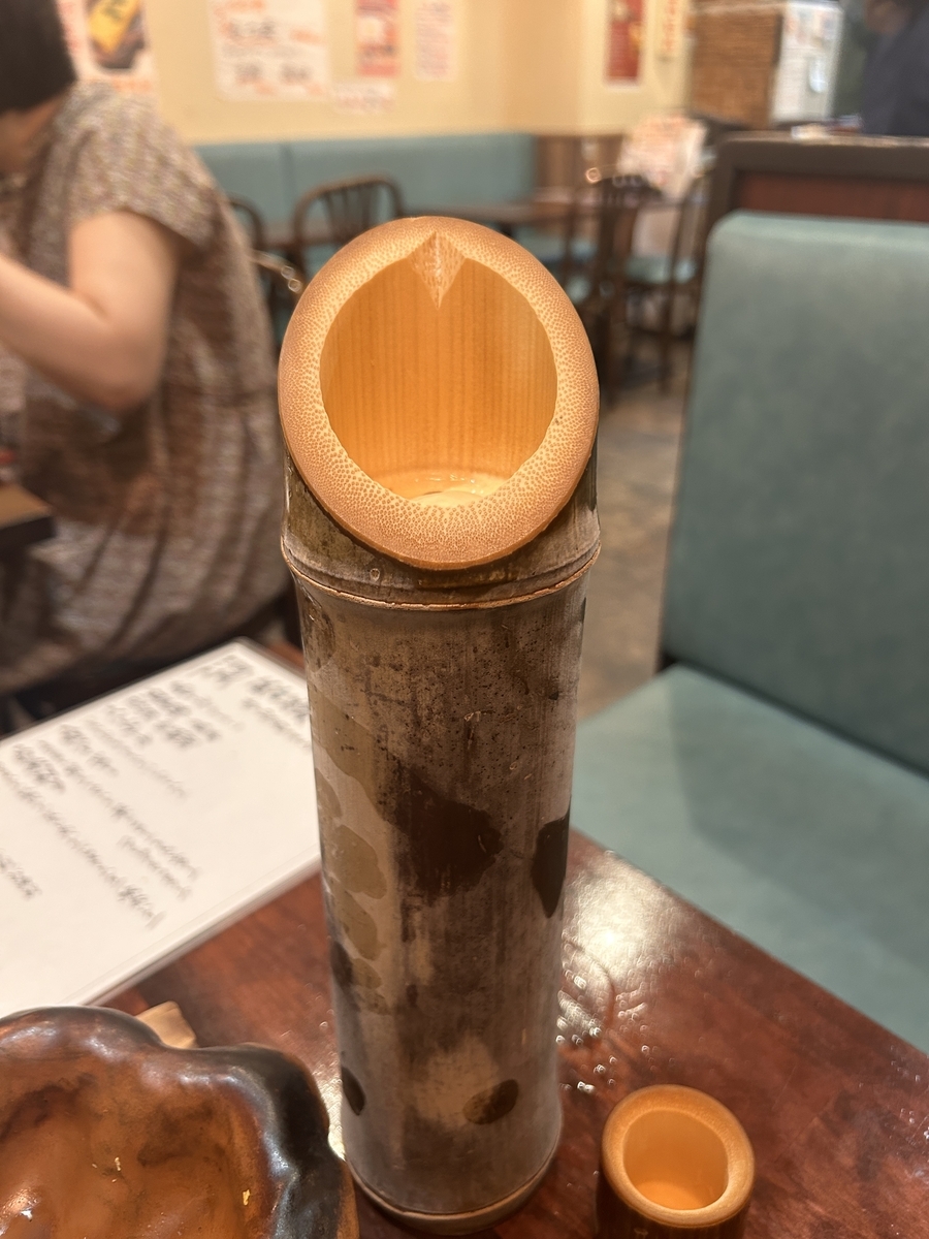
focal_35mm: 26
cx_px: 464
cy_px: 620
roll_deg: -0.9
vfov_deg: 67.3
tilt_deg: -27.9
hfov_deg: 53.1
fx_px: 930
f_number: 1.5
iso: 160
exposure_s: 1/50
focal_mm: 5.7
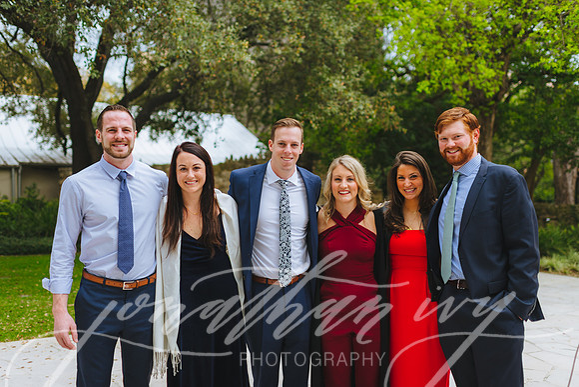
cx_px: 290
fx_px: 563
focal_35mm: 35
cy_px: 194
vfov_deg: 37.9
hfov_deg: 54.4
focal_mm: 35
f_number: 2
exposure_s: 1/1600
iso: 80
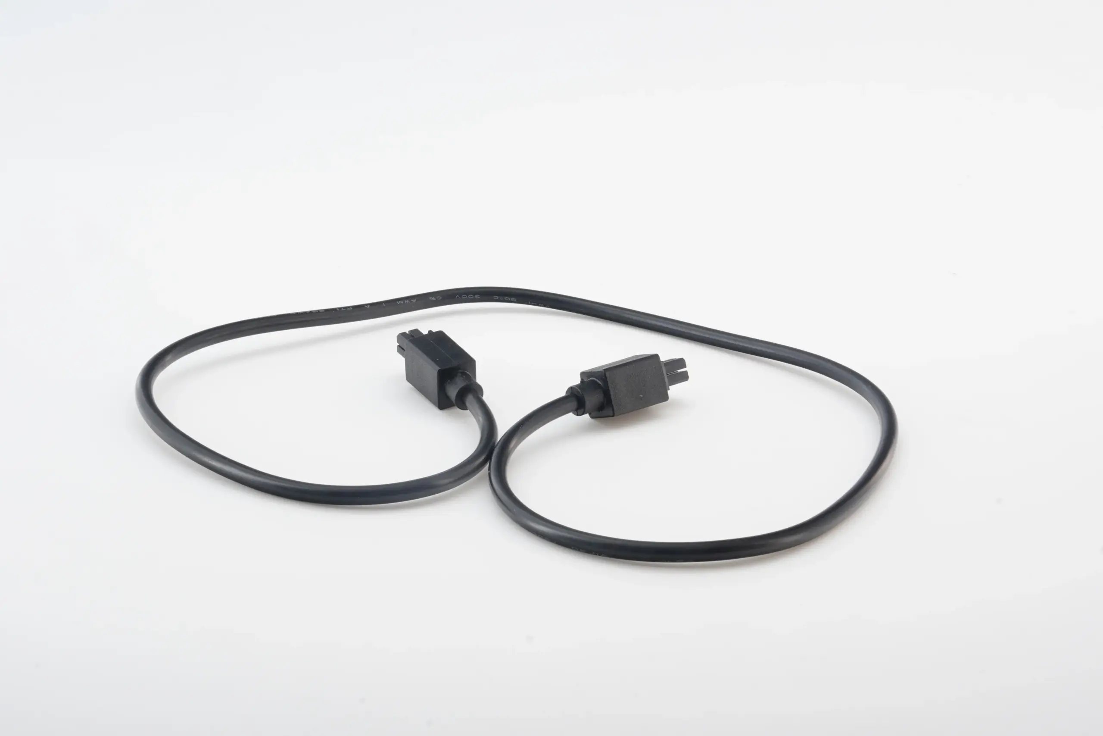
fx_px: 2298
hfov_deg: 27.0
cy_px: 368
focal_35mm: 75
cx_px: 552
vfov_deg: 18.2
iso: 800
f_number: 22
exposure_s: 1/15
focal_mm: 50
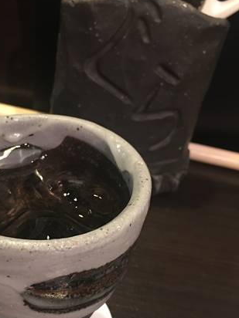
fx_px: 414
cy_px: 200
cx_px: 54
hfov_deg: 31.5
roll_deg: -5.0
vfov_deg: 41.8
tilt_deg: -39.2
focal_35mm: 45
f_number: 2.2
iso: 64
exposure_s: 1/4
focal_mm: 4.15
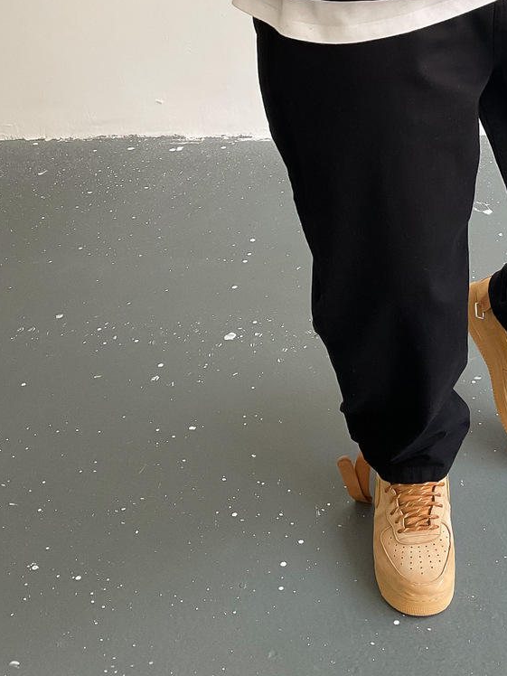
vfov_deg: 30.0
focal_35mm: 62
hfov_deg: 23.3
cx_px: 408
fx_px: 1211
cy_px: 76
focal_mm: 3
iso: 64
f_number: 1.8
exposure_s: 1/120
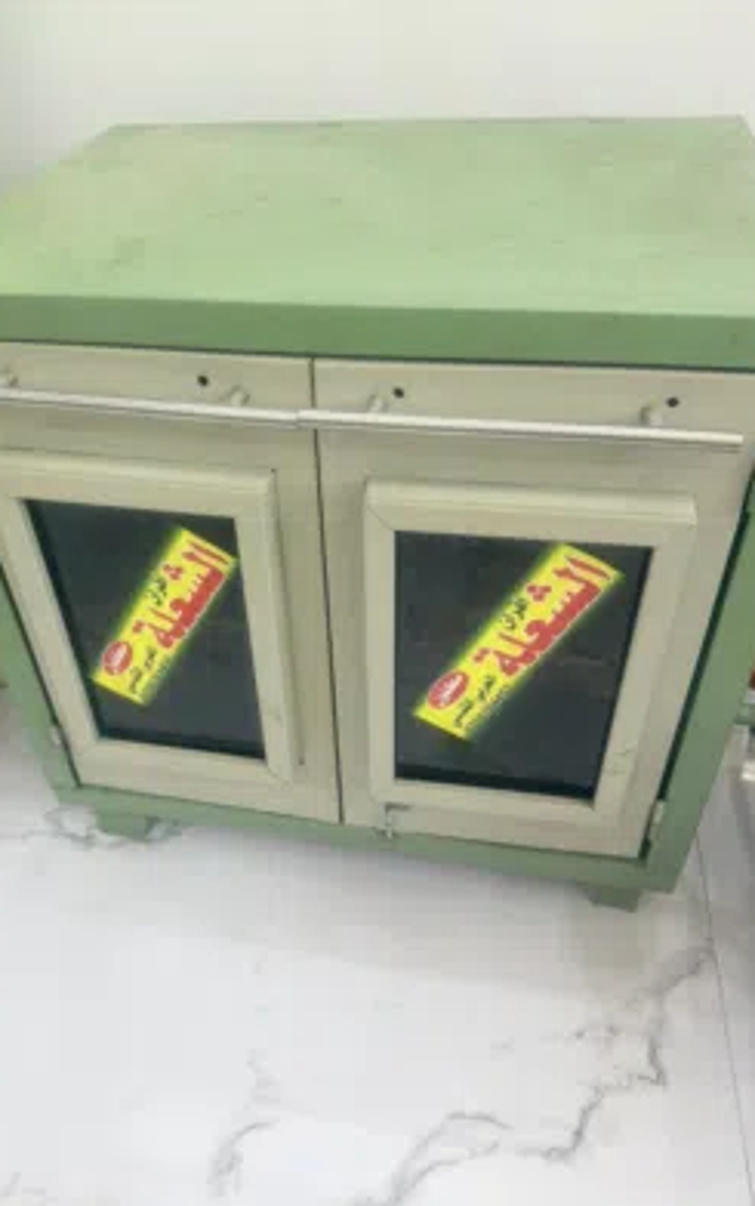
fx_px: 854
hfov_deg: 47.5
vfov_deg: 70.4
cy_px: 605
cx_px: 324
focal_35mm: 26
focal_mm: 6.76
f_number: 1.78
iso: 125
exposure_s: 1/100
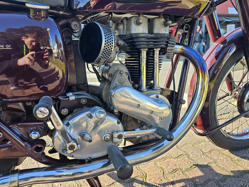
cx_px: 124
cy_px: 94
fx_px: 165
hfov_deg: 73.9
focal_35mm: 23
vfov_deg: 58.9
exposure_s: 1/180
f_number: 1.7
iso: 25
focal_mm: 6.3
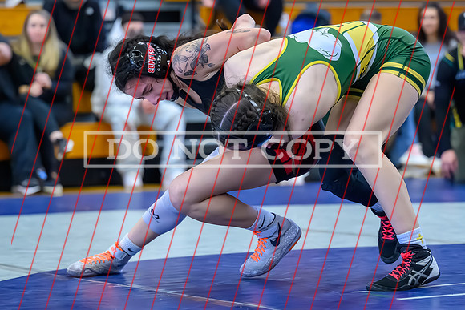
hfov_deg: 13.1
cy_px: 154
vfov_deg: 8.8
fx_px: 2017
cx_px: 198
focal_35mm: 156
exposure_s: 1/640
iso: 8000
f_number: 2.8
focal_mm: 103
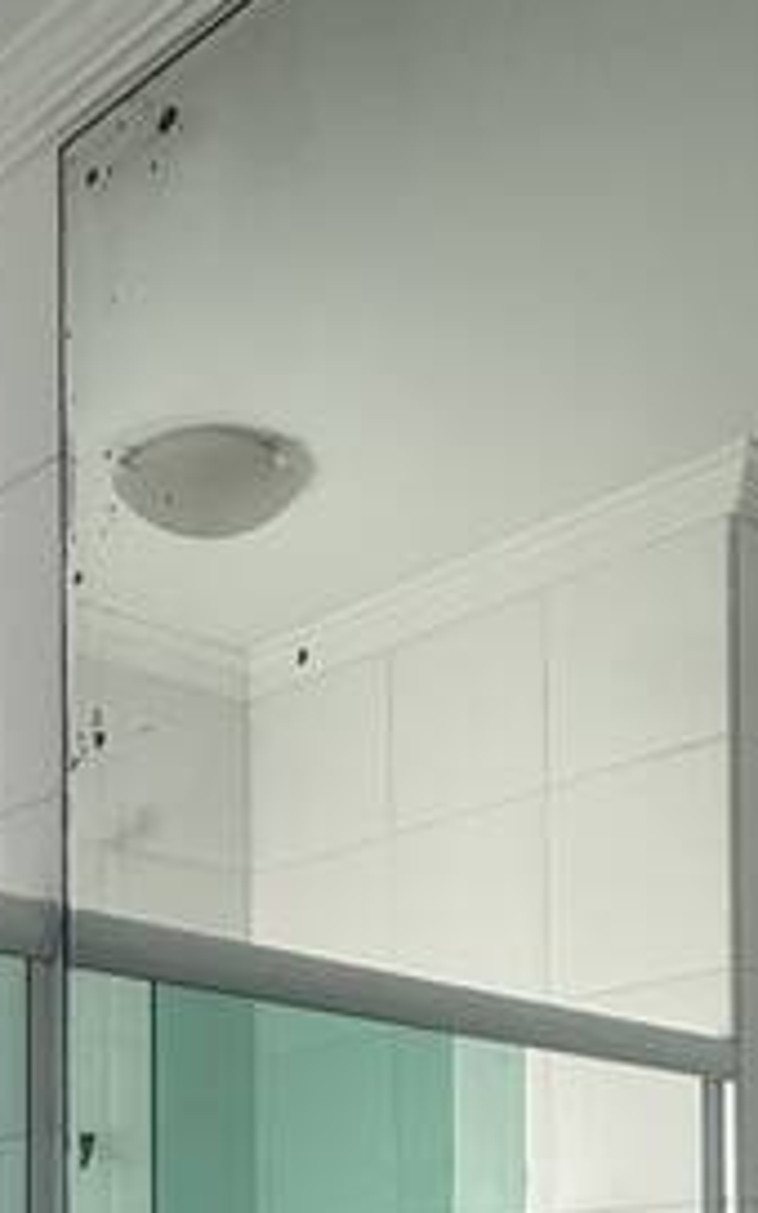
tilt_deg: -0.2
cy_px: 1427
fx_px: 1950
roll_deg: -0.6
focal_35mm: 59
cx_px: 241
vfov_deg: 29.9
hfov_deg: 21.9
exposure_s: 1/99
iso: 250
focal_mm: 2.22
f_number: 2.2
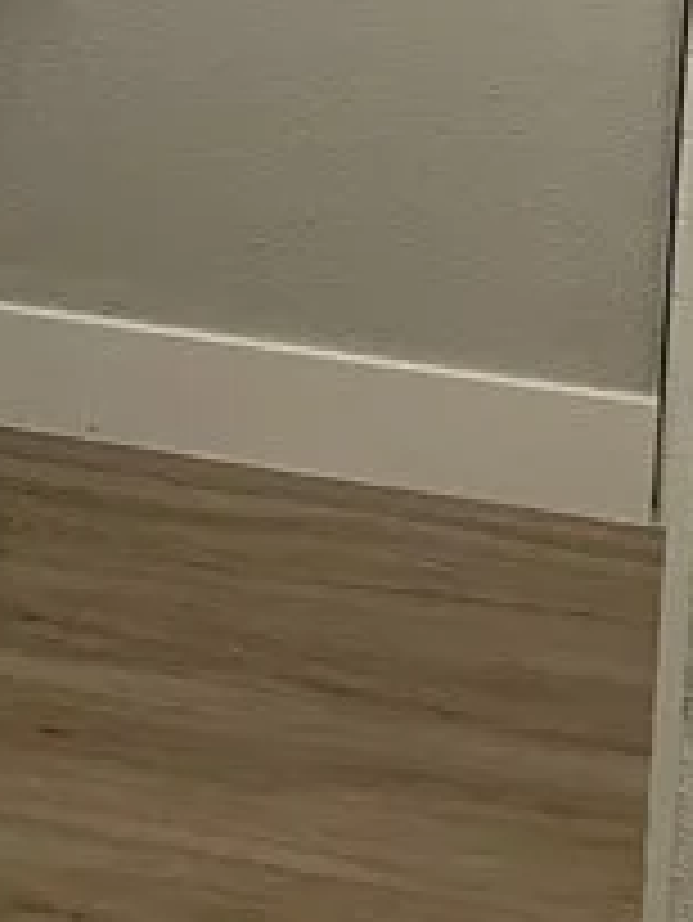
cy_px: -576
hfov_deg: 10.5
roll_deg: -0.5
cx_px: -688
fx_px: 3466
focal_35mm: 130
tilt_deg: -7.1
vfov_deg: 13.9
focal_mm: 4.25
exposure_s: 1/69
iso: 100
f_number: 1.8
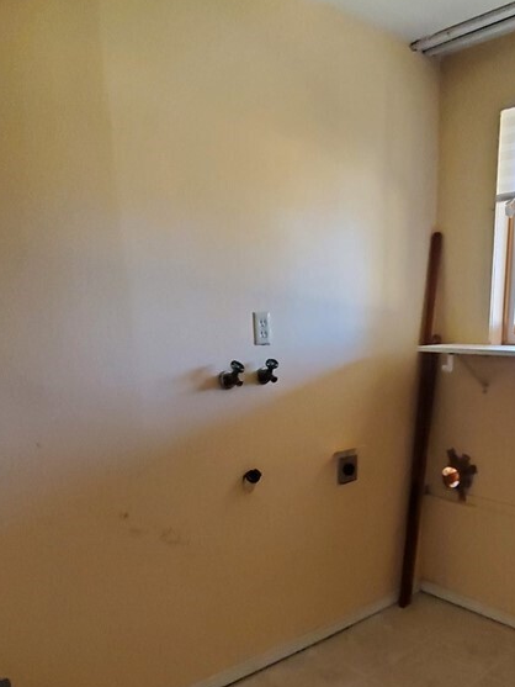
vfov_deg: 61.0
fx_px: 555
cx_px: 386
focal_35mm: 28
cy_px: 486
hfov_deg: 47.9
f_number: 2.2
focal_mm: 1.8
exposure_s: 1/59
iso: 640
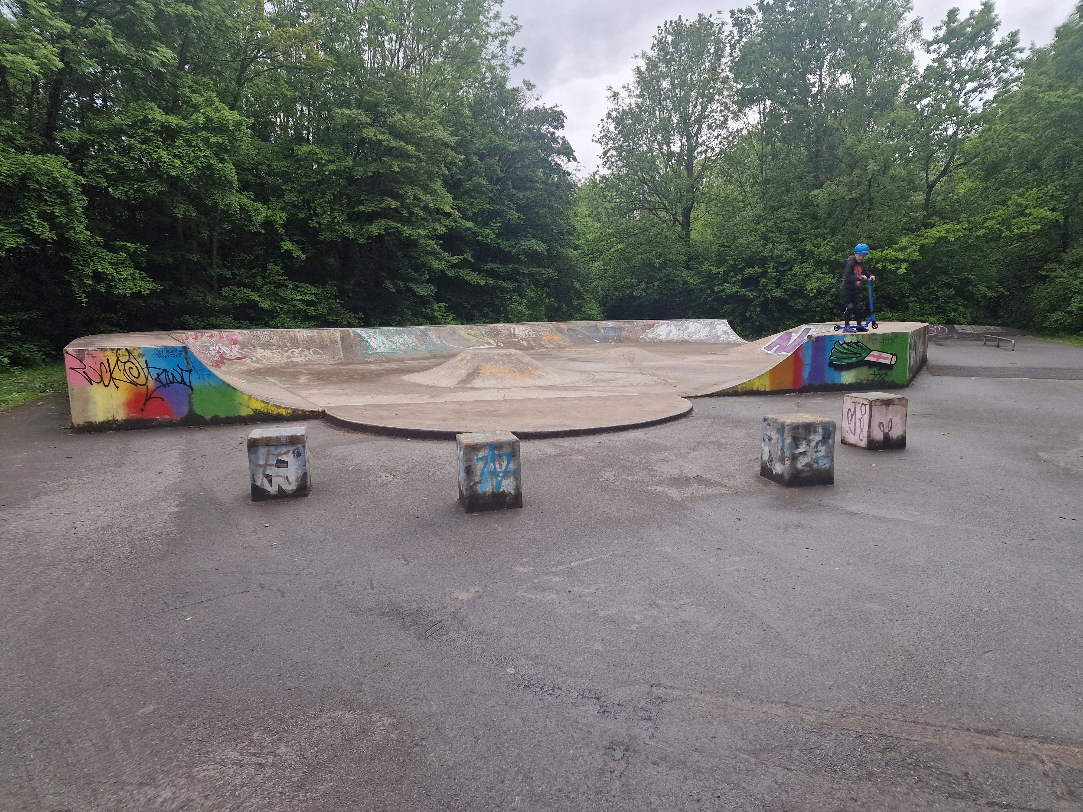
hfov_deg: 73.9
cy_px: 406
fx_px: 720
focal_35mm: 23
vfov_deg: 58.9
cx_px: 542
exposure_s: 1/180
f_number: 1.8
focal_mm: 6.4
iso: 50
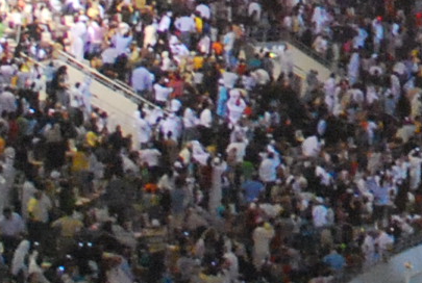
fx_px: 2267
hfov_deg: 10.0
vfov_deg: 6.7
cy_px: -463
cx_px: 784
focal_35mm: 193
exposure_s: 1/30
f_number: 3.5
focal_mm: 18
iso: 1600
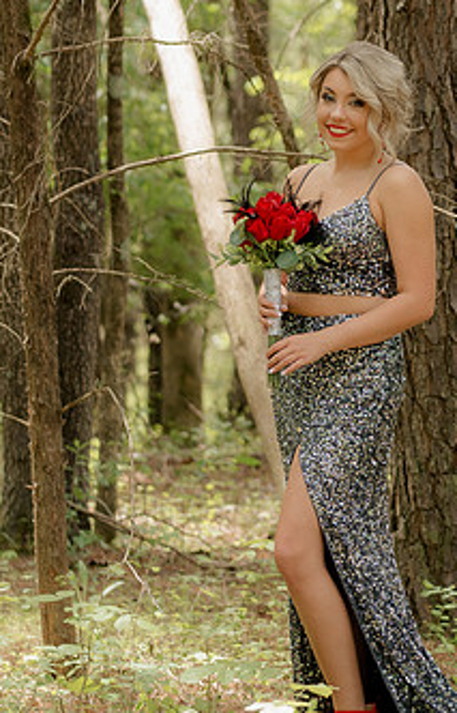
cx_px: 708
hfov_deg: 5.0
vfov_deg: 7.9
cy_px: 339
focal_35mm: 265
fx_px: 5183
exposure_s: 1/250
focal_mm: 85
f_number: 2.8
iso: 200
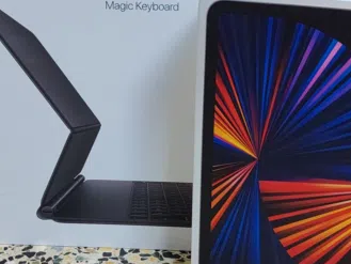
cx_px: 154
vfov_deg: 21.6
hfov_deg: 28.5
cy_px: 119
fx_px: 690
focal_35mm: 68
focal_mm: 5.25
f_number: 1.75
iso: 747
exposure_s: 1/33.3
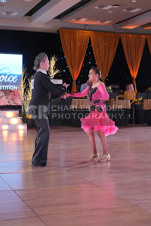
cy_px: 113
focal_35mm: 59
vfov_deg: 33.9
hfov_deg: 23.0
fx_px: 371
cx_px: 76
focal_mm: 59
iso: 2000
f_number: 4
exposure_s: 1/400
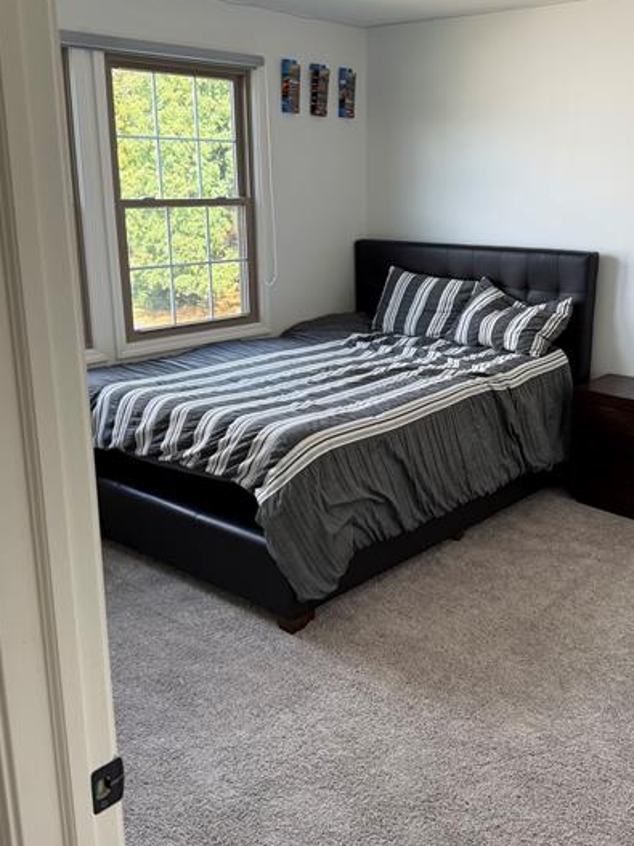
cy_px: 400
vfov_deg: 52.6
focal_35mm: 35
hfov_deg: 40.5
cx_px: 382
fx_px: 855
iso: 80
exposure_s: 1/120
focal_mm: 6.76
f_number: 1.78
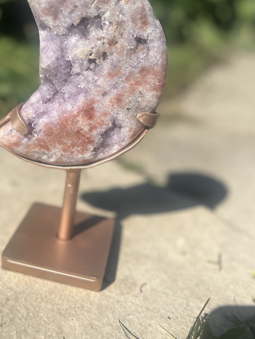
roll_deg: -1.1
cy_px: 121
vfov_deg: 50.7
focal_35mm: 36
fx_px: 354
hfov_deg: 39.4
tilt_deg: -19.1
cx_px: 96
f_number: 1.5
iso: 50
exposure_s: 1/4831
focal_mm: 5.7
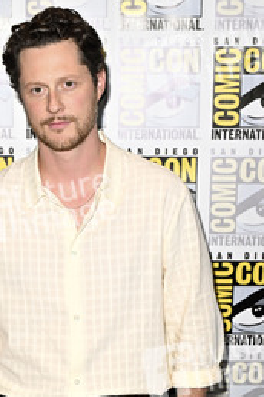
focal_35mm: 76
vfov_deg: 26.4
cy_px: 288
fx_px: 836
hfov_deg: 17.9
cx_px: 81
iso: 2000
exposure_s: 1/250
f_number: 5.6
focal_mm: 49
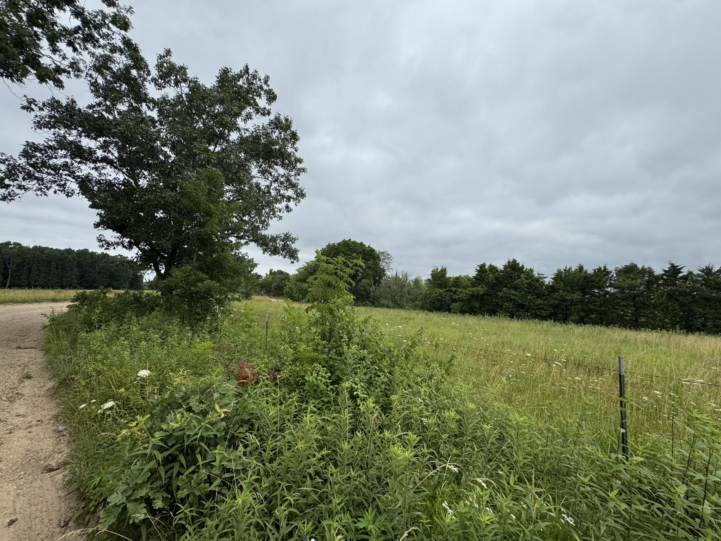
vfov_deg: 85.7
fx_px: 292
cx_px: 360
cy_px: 270
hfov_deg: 102.1
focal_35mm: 14
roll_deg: -2.6
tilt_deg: +4.6
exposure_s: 1/1976
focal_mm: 2.22
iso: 50
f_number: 2.2
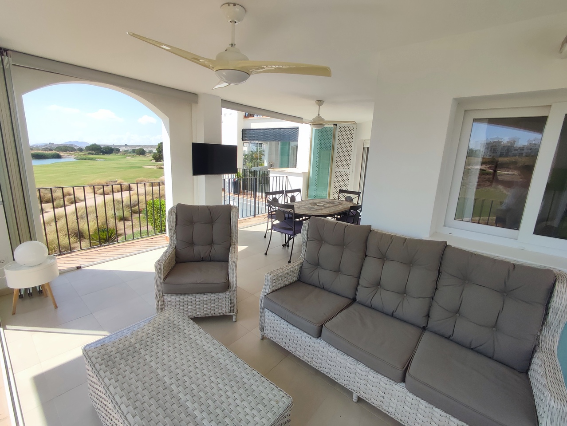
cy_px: 213
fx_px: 262
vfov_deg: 78.2
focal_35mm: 16
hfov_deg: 94.5
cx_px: 284
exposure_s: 1/1027
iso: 50
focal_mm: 1.65
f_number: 2.2
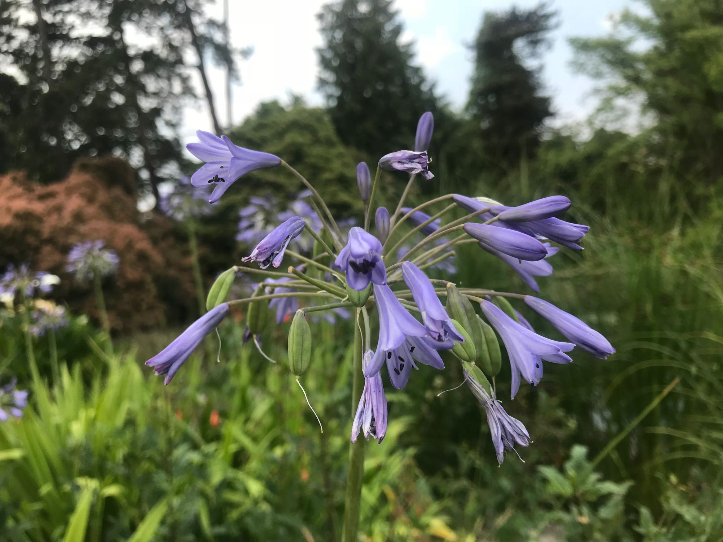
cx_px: 362
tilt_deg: +1.0
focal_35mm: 28
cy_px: 271
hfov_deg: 63.4
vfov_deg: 49.7
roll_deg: +6.8
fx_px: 585
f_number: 1.8
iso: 20
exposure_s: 1/812
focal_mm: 3.99
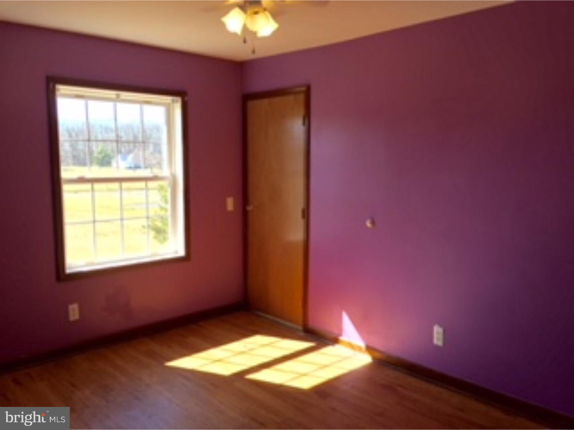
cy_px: 215
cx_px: 287
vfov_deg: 48.2
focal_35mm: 29
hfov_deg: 61.7
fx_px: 481
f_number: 2.2
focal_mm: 4.15
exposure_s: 1/129
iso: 32
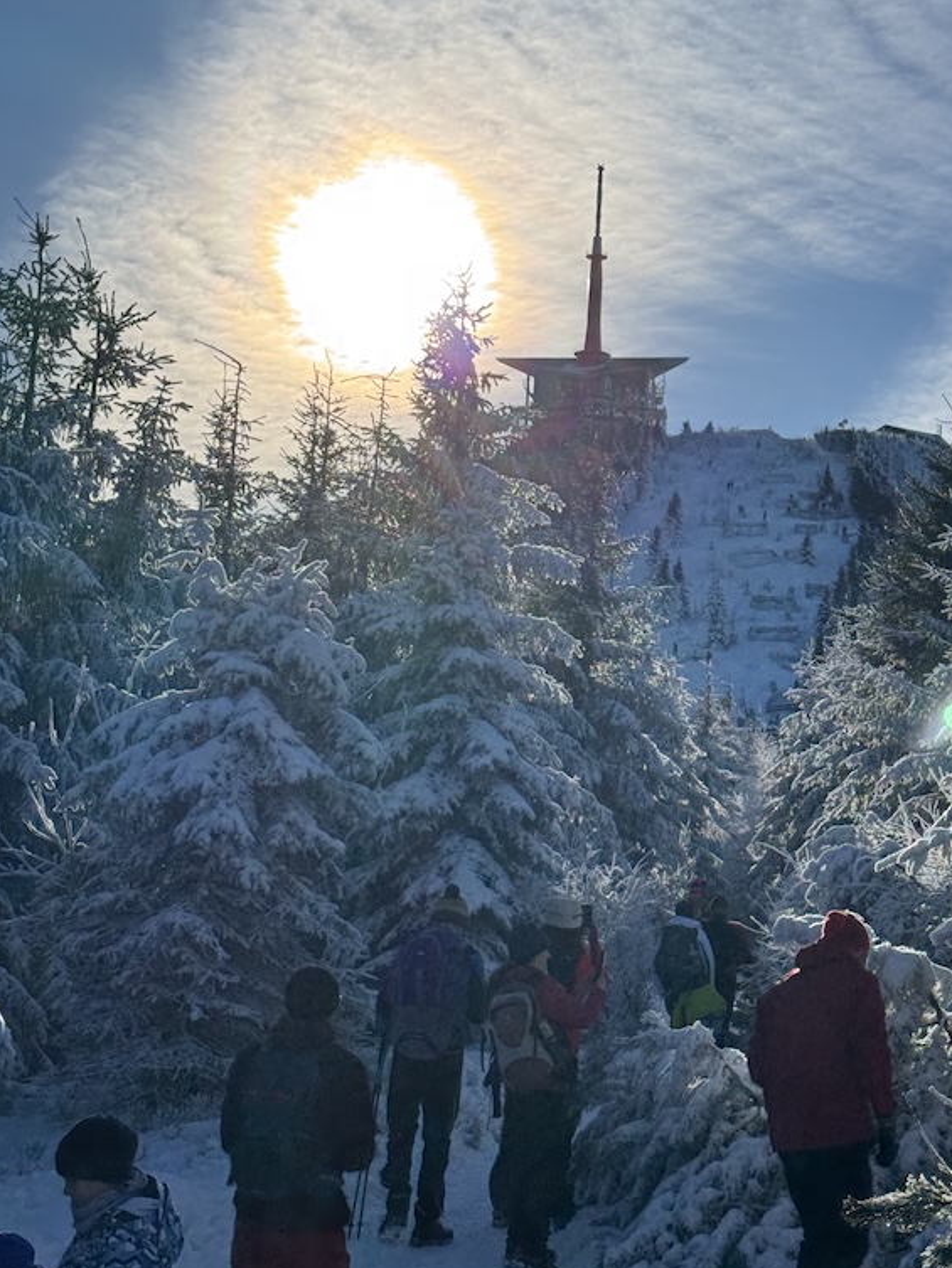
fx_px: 2493
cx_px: 669
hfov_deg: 21.5
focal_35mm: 68
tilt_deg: +13.2
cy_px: 506
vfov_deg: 28.5
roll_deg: -1.8
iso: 64
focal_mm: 6.76
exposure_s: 1/12500
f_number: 1.78
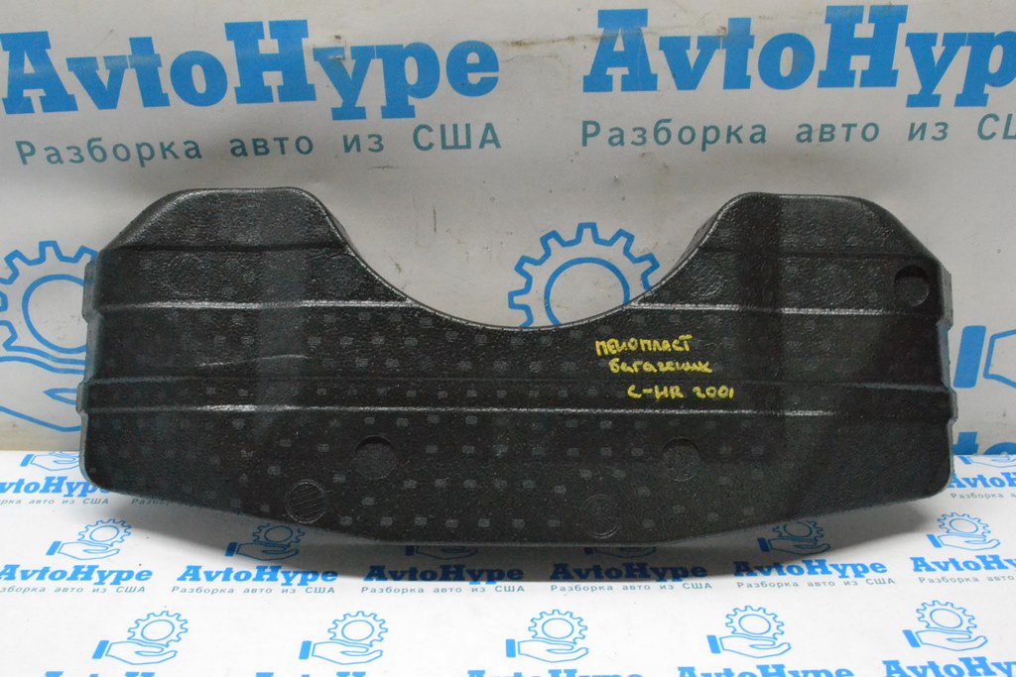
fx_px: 1016
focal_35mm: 36
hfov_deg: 53.1
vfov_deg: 36.9
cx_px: 508
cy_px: 338
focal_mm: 24
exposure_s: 1/100
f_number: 13
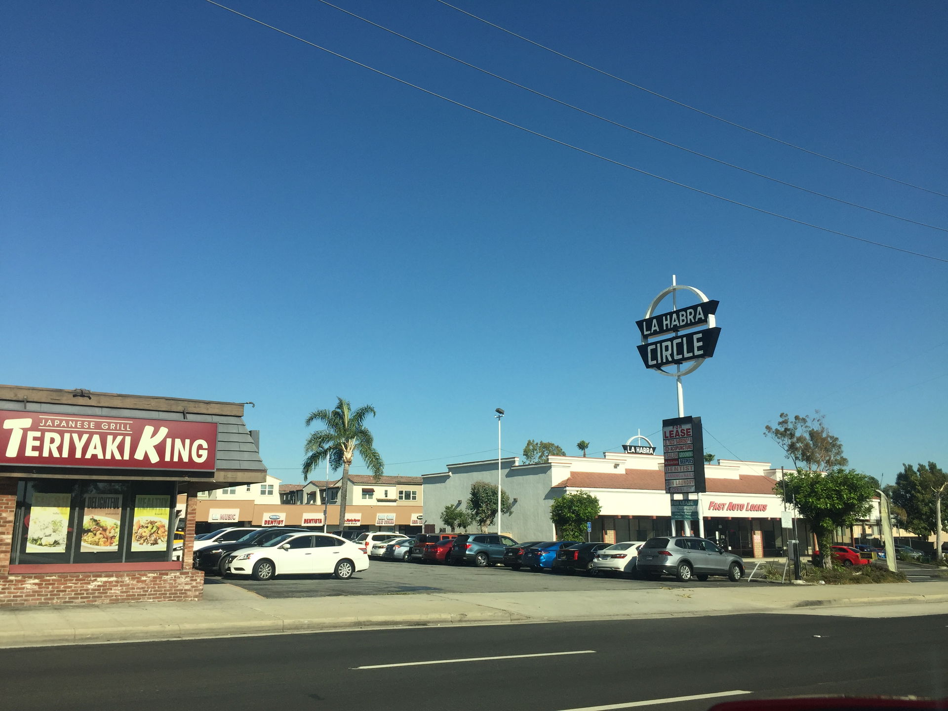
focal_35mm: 29
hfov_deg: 61.7
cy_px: 356
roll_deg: -0.8
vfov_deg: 48.2
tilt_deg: +12.3
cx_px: 474
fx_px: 794
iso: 32
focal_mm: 4.15
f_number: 2.2
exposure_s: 1/1883
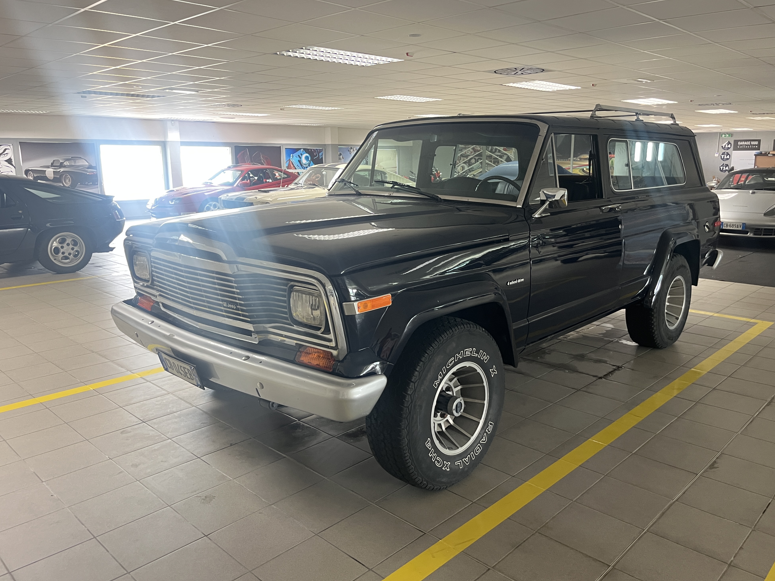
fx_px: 604
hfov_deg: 65.3
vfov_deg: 51.4
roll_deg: +0.8
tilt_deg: -11.7
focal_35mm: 27
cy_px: 287
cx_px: 392
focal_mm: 5.1
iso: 400
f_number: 1.6
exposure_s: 1/50
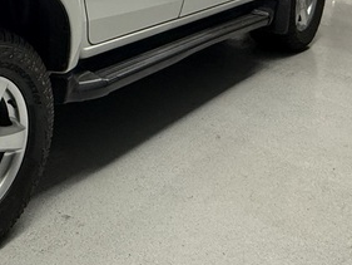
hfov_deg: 29.3
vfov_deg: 25.3
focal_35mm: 51
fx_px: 519
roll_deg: +0.8
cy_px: -64
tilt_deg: -8.2
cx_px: -120
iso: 200
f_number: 2.2
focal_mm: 2.22
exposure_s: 1/99
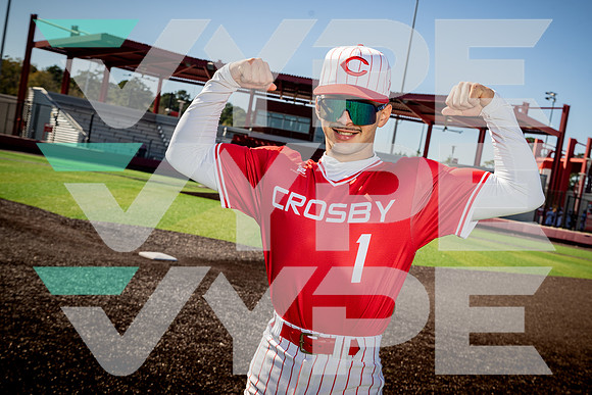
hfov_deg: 37.5
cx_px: 296
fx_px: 872
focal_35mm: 53
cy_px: 198
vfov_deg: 25.5
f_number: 8
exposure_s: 1/250
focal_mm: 53
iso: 125
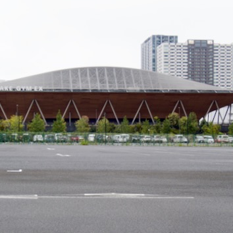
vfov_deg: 28.6
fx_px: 457
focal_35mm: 60
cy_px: 117
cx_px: 105
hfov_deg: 28.6
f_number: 4.5
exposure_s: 1/200
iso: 100
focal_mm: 9.01
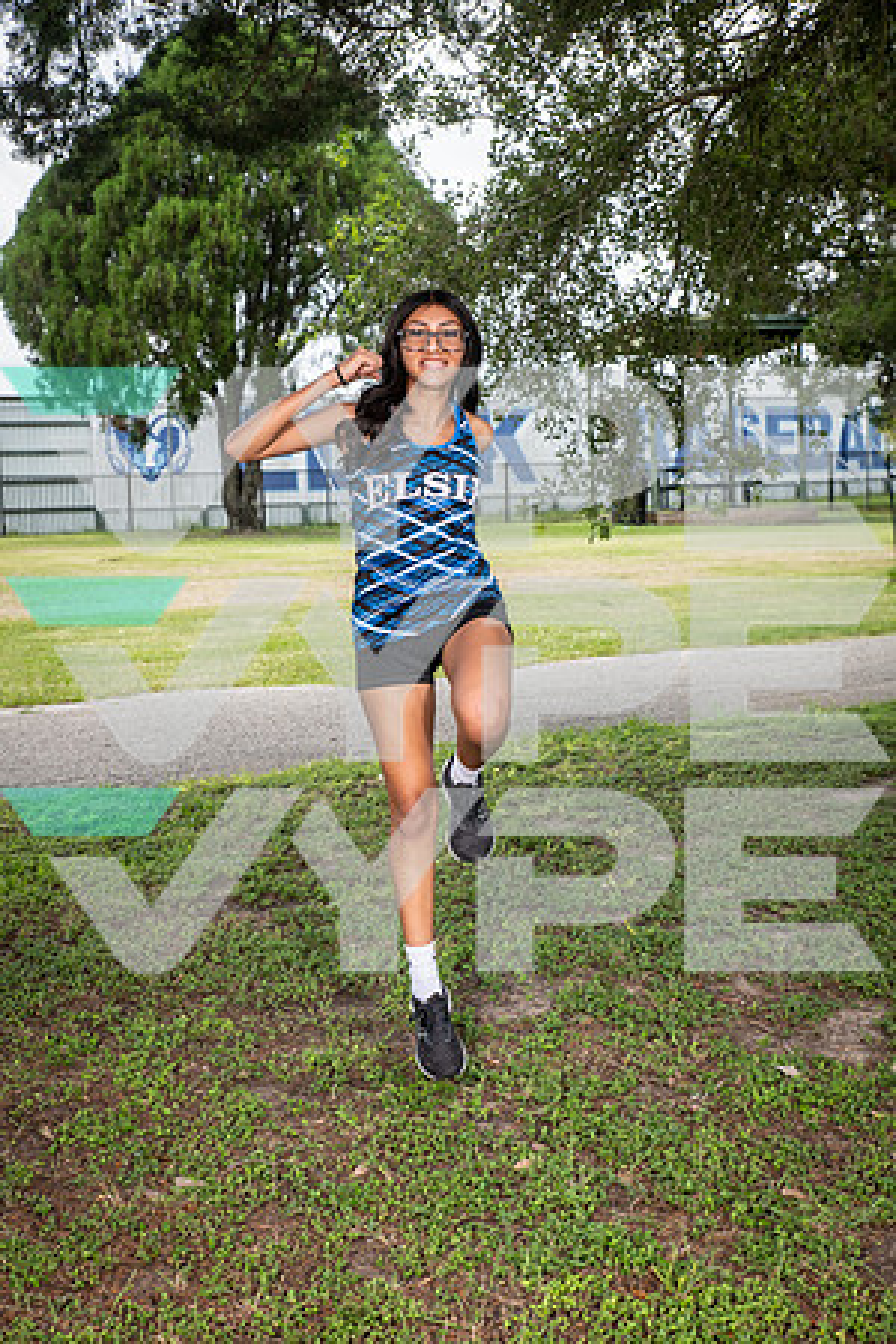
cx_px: 448
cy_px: 672
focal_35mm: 46
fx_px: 1717
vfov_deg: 42.7
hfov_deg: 29.2
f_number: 6.3
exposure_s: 1/400
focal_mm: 46
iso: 250
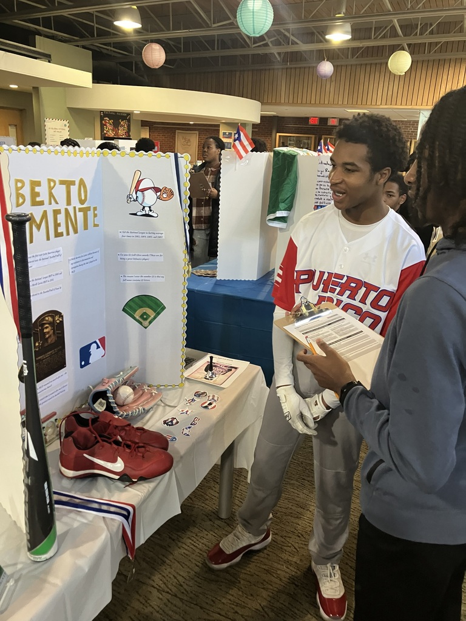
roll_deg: -4.4
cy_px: 310
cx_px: 233
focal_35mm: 28
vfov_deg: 63.4
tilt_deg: -14.3
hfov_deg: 49.7
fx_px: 503
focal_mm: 3.99
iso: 200
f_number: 1.8
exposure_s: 1/60
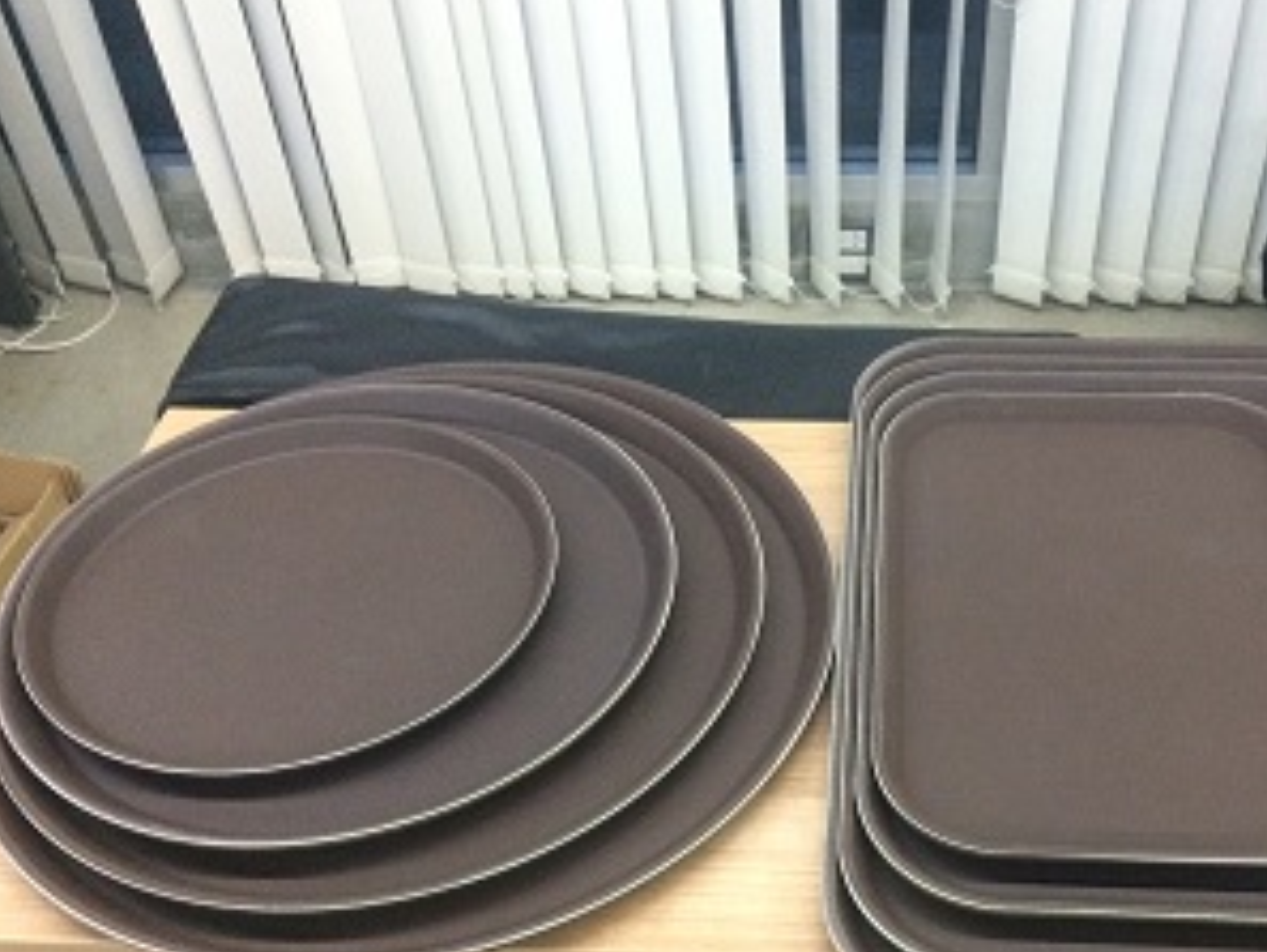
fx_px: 1428
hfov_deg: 47.2
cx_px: 828
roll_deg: +1.9
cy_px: 610
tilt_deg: -44.7
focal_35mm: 39
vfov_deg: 36.6
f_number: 2.2
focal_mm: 4.15
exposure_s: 1/25
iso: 320
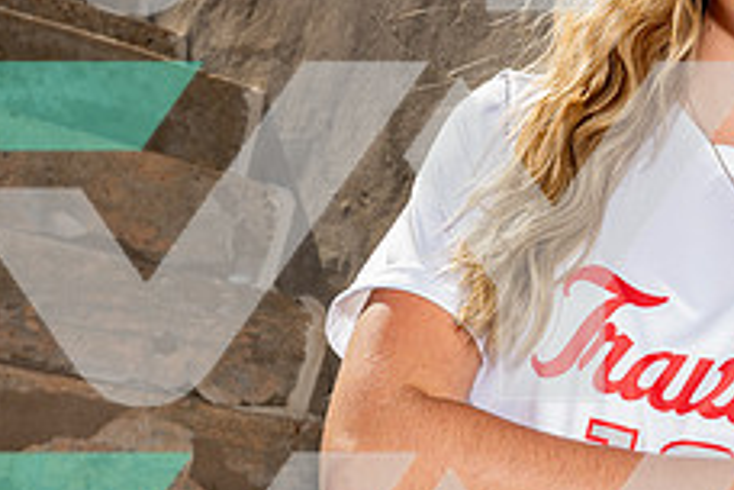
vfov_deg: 15.4
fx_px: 1814
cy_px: 234
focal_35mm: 89
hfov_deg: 22.2
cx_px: 686
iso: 100
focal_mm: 35
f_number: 8
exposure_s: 1/250
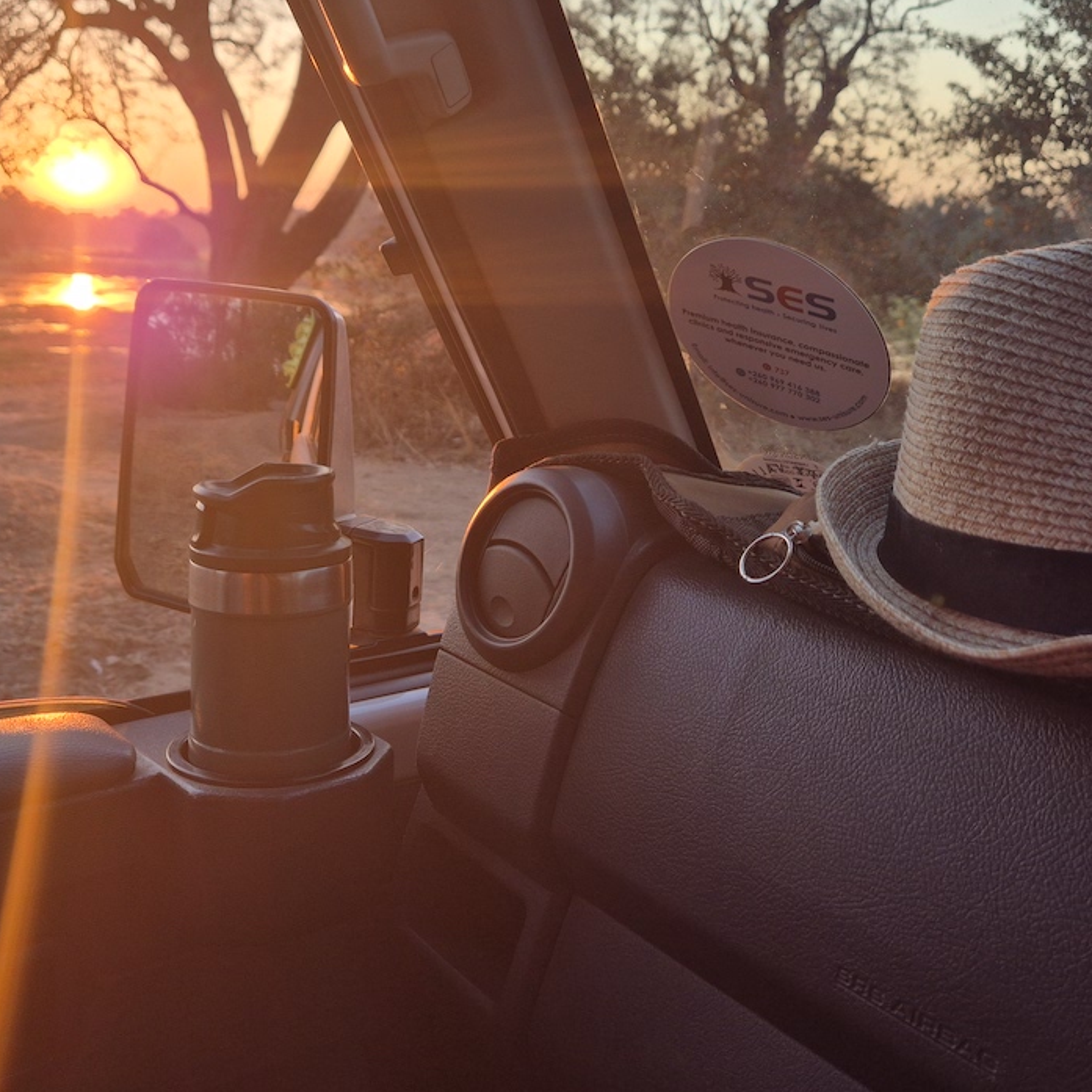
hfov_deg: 47.2
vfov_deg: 46.7
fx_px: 1249
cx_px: 531
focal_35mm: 35
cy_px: 395
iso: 25
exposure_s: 1/267
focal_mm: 5.4
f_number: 1.8
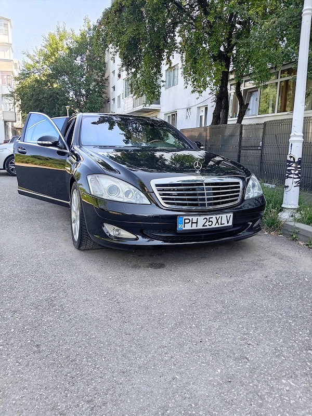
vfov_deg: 69.4
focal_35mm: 25
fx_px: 301
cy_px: 208
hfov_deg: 54.8
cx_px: 156
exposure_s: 1/107
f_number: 1.8
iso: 101
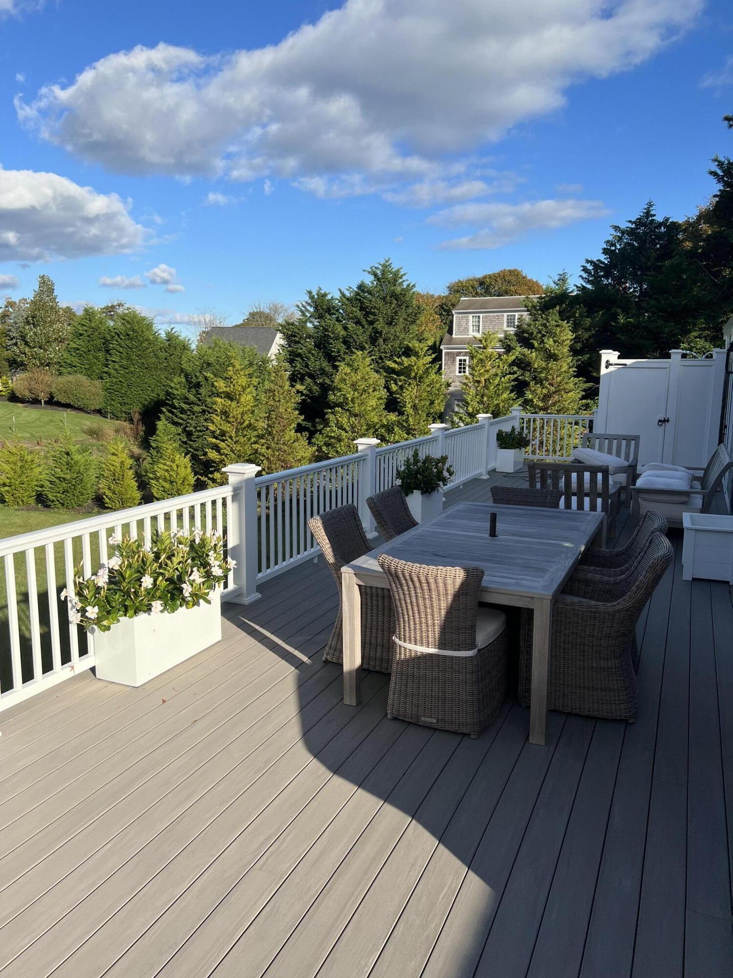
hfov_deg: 53.1
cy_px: 489
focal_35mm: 26
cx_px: 366
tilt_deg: -9.7
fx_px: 734
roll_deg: -0.5
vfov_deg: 67.3
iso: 50
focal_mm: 5.7
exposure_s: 1/3257
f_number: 1.5
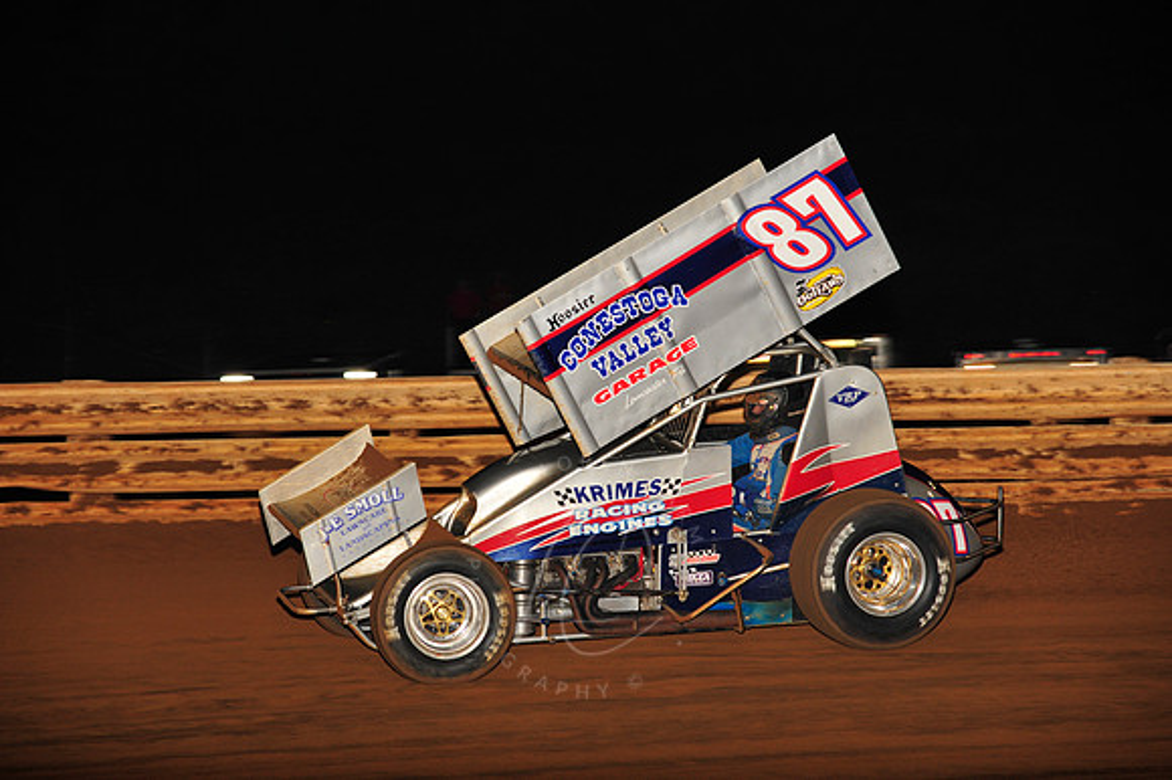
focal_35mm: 145
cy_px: 390
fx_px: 4718
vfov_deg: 9.5
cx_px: 586
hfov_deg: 14.2
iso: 1000
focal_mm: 145
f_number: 6.3
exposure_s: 1/320
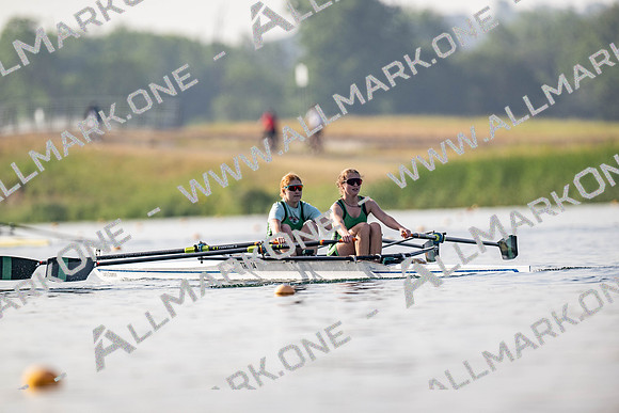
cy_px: 206
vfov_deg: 2.3
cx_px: 310
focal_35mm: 600
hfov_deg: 3.4
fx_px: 10319
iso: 180
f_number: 5
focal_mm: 600
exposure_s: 1/2500
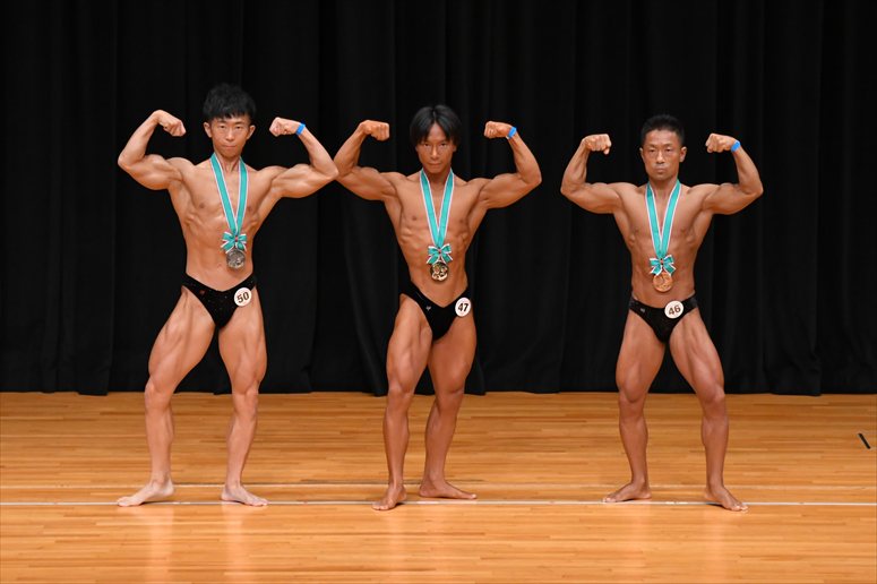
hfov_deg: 8.6
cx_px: 438
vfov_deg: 5.7
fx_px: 5844
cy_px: 292
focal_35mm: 240
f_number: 5.6
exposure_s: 1/400
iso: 3200
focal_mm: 160
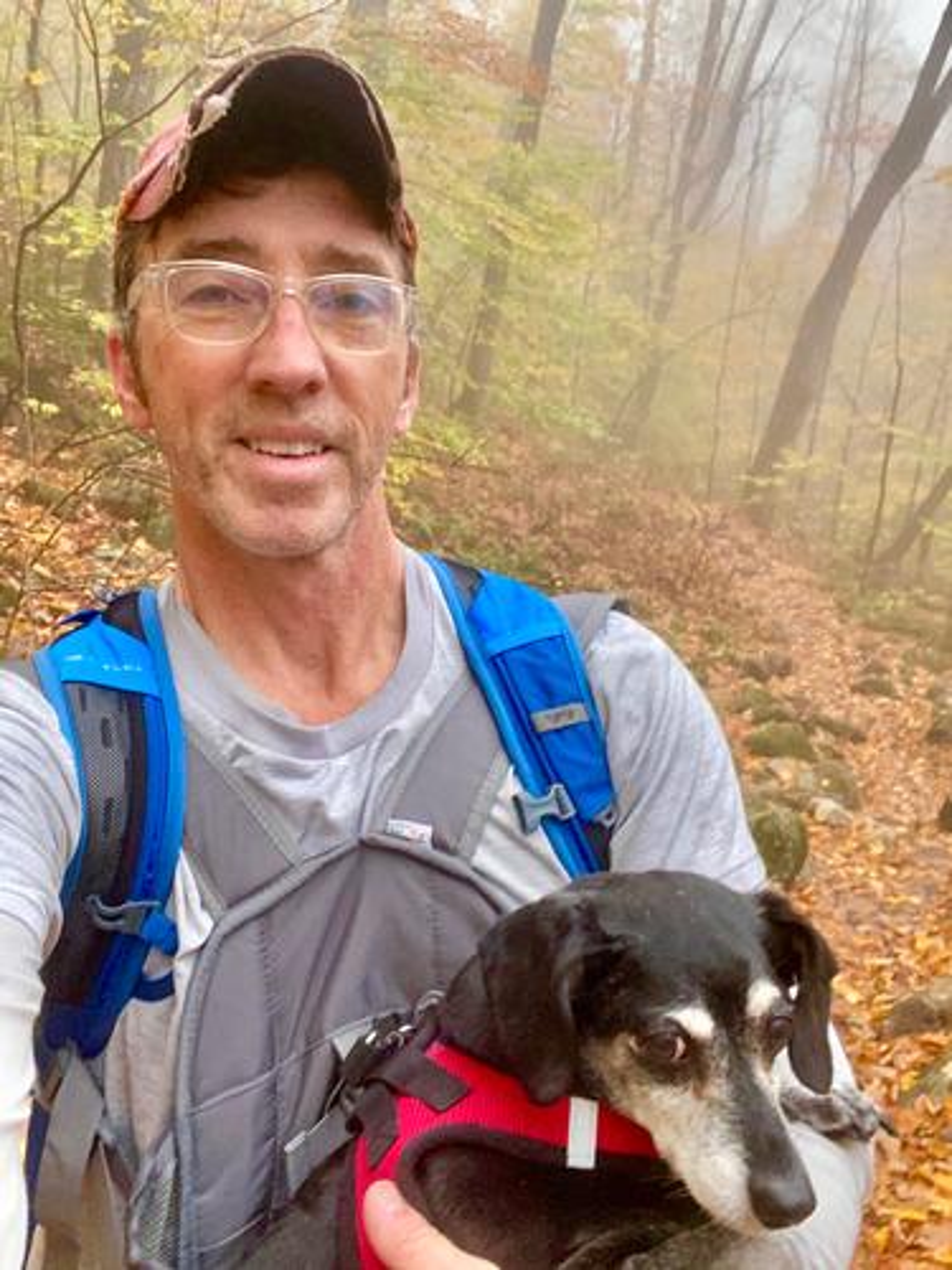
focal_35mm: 30
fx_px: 1100
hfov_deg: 46.8
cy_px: 635
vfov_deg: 60.0
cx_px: 476
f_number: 2.2
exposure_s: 1/60
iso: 200
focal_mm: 2.71
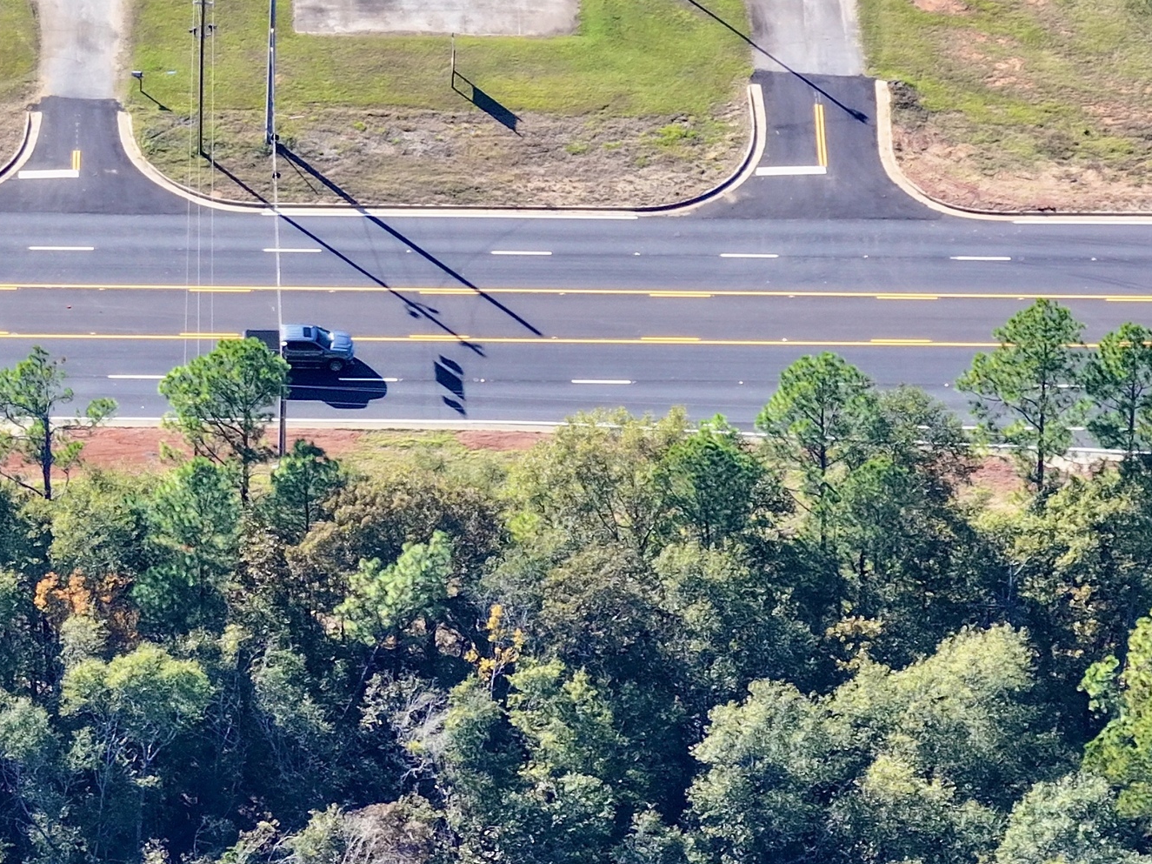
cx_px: 340
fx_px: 12809
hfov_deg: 5.1
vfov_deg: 3.9
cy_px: 724
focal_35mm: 385
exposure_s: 1/200
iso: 100
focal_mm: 30.71
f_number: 3.4
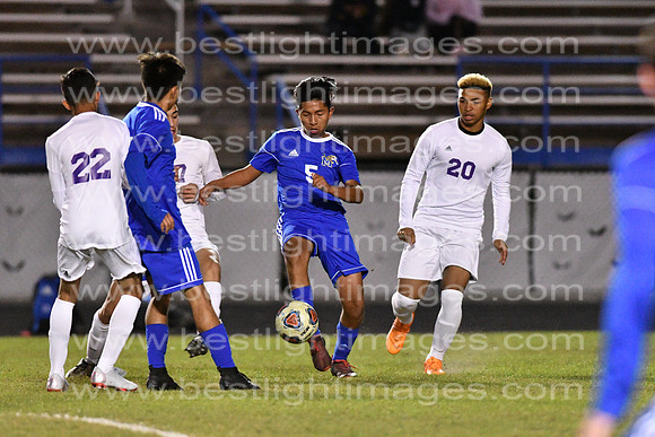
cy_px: 218
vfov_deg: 3.1
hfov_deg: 4.6
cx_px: 328
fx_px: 8189
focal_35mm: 450
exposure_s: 1/800
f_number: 3.2
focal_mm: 300
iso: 10000
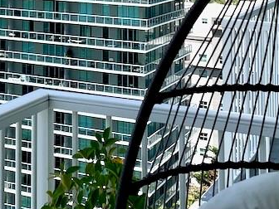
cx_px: -31
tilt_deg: +3.7
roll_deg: -0.6
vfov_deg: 13.9
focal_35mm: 99
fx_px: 798
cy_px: -115
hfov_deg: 19.0
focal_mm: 4.2
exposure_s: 1/2398
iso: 32
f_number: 1.6
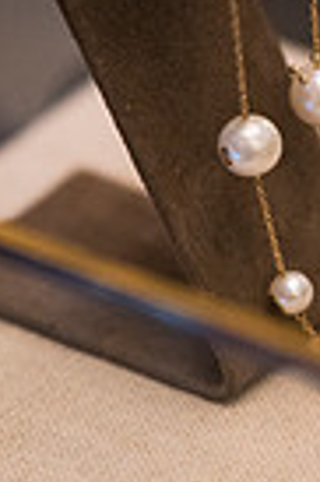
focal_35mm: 494
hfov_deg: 2.8
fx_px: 6603
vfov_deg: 4.2
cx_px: 260
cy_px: 123
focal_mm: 150
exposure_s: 1/125
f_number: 3.2
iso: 2200
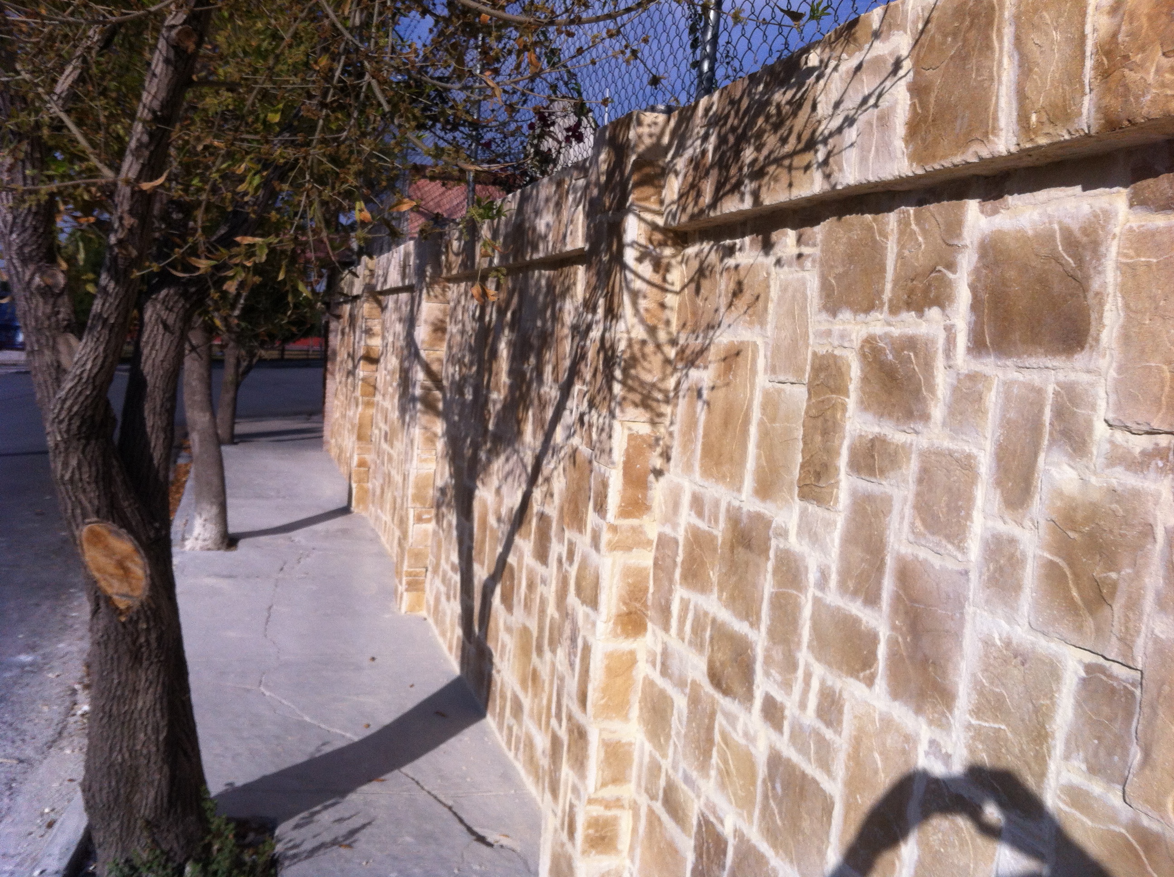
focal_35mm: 35
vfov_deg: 40.6
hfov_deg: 52.7
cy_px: 438
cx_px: 587
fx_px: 1185
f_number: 2.8
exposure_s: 1/3016
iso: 80
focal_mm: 3.85
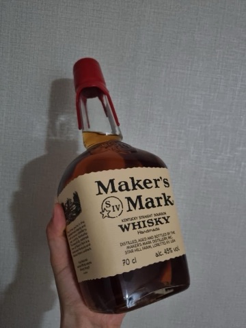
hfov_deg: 53.1
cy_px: 164
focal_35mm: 26
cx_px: 123
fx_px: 246
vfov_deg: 67.3
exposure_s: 1/24
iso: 1250
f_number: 1.8
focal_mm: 5.4
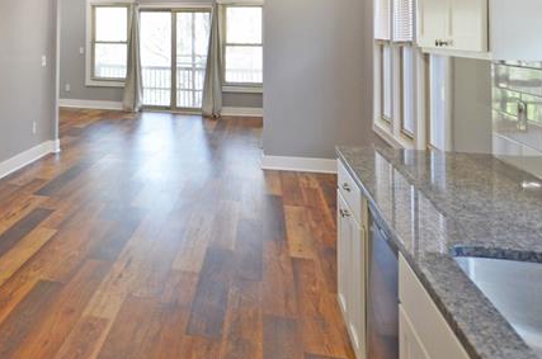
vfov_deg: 34.3
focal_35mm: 36
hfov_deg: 48.5
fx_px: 541
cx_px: 70
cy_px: 22
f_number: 4.5
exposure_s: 1/80
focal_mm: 10
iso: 400
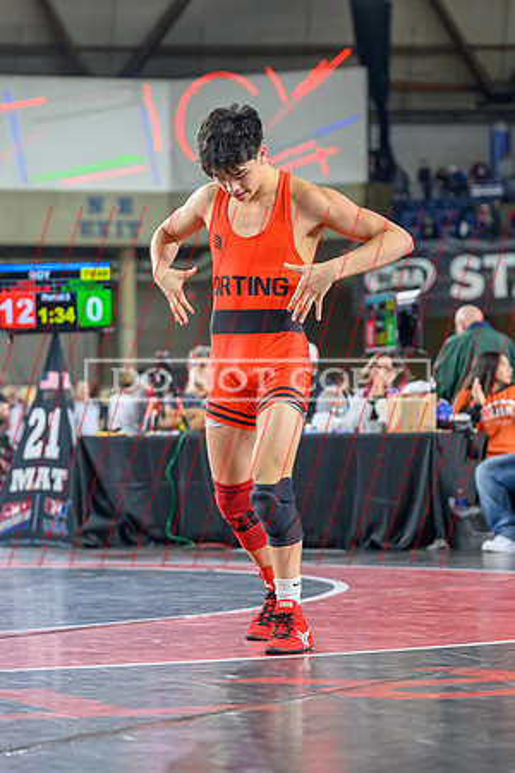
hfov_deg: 10.0
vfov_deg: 15.0
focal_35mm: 137
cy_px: 352
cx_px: 196
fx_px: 2940
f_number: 2.8
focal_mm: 75
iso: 4500
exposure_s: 1/800
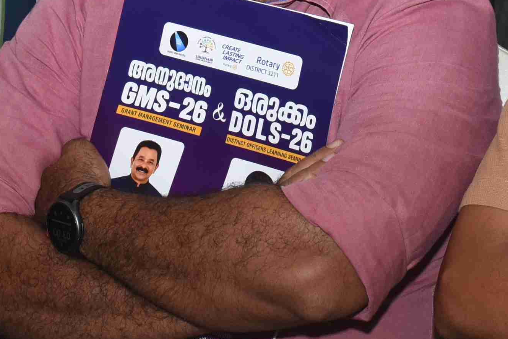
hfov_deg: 10.8
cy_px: -72
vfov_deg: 7.1
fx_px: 2695
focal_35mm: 191
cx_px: 270
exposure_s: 1/80
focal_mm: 46
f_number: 6.3
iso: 640
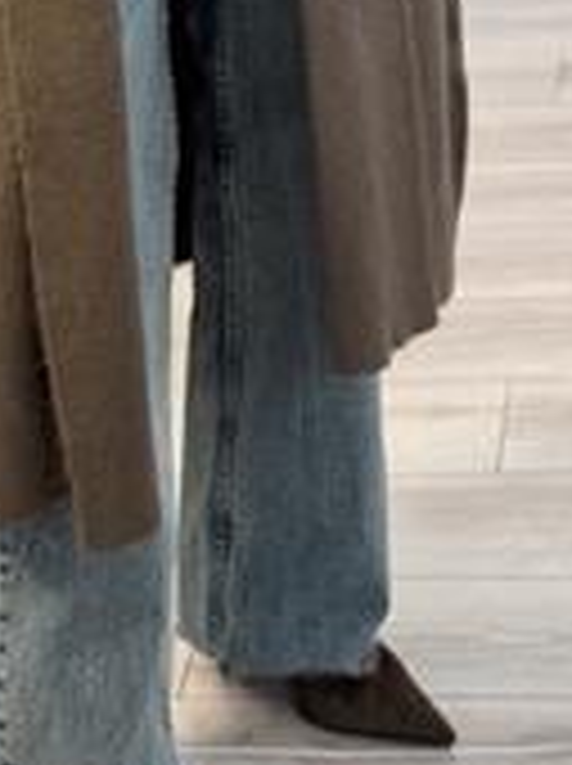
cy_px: -230
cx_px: 86
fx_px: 3247
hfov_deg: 10.0
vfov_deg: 13.0
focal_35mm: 147
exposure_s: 1/79
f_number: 1.78
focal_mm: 6.76
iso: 100
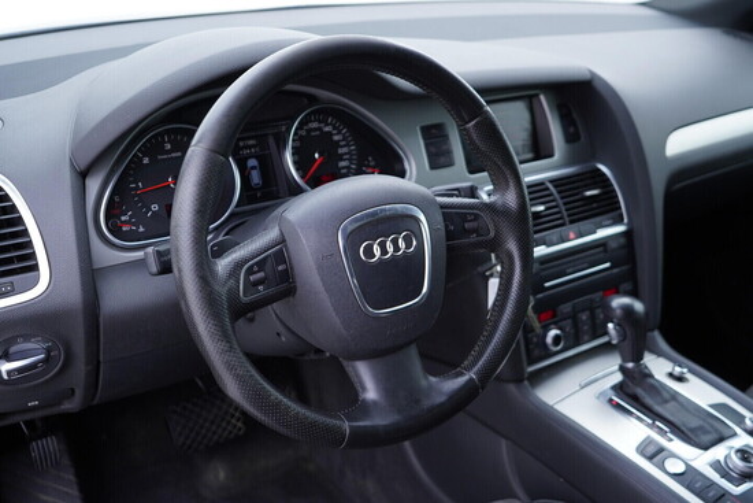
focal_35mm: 36
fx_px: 753
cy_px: 252
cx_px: 376
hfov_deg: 53.1
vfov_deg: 36.9
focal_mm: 24
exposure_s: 1/40
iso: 200
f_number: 2.8
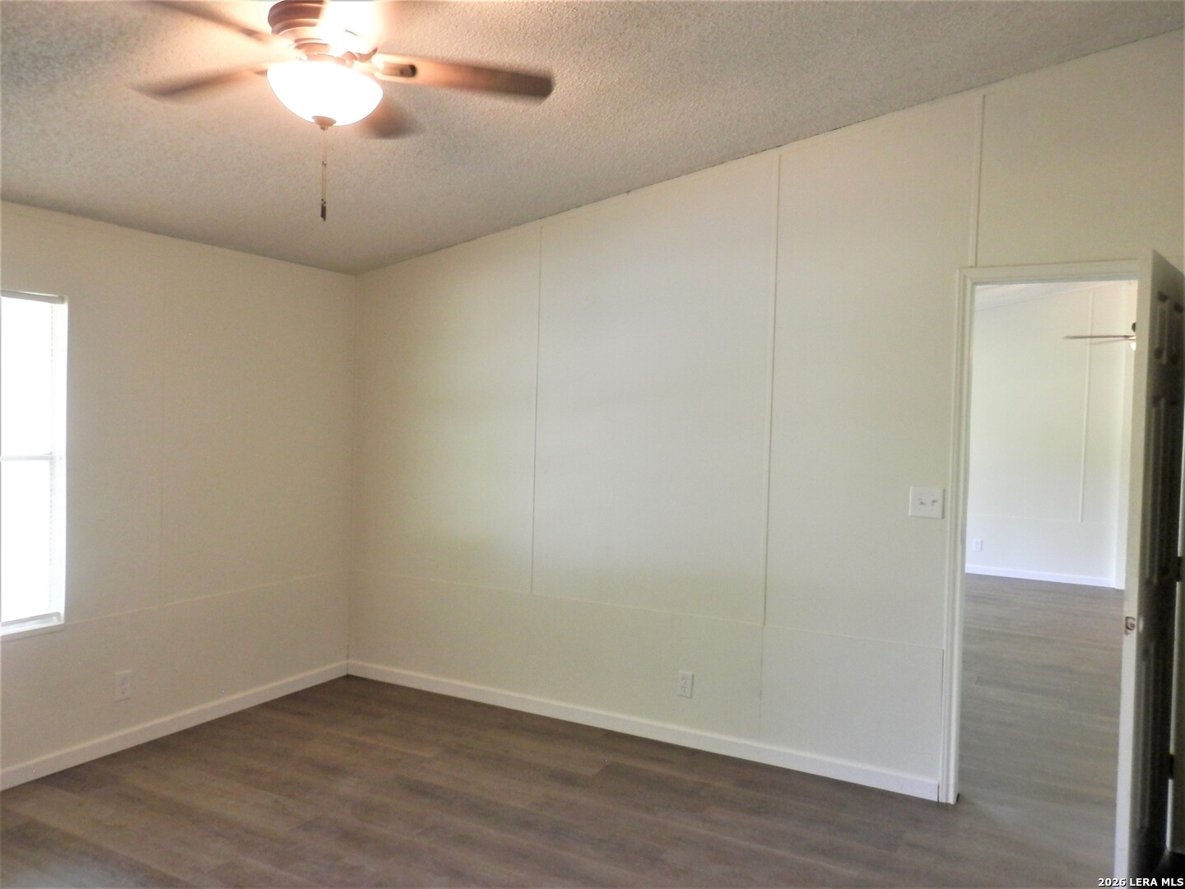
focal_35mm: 25
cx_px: 592
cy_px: 444
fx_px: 856
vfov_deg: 54.9
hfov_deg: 69.4
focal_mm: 4.5
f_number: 3
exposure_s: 1/25
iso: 200
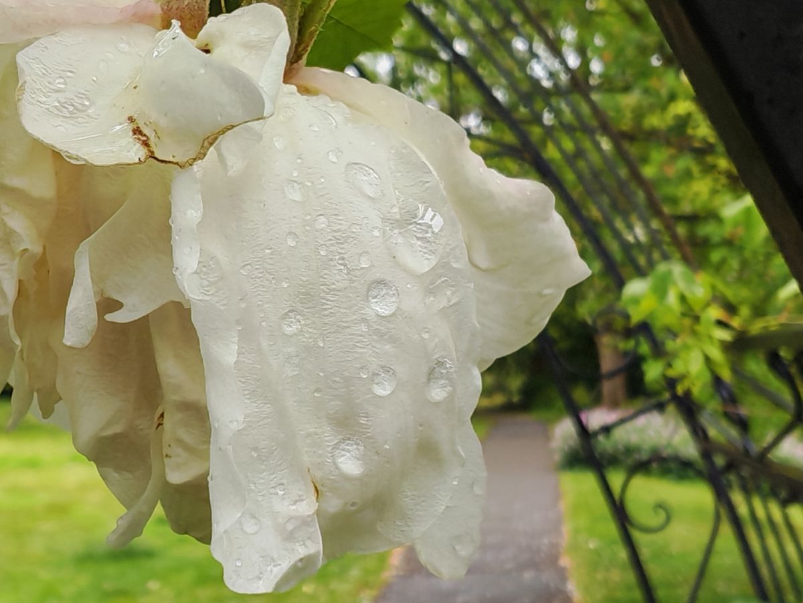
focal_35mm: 45
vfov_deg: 32.2
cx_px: 402
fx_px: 1044
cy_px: 302
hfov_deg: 42.1
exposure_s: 1/120
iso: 50
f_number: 2
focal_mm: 1.82
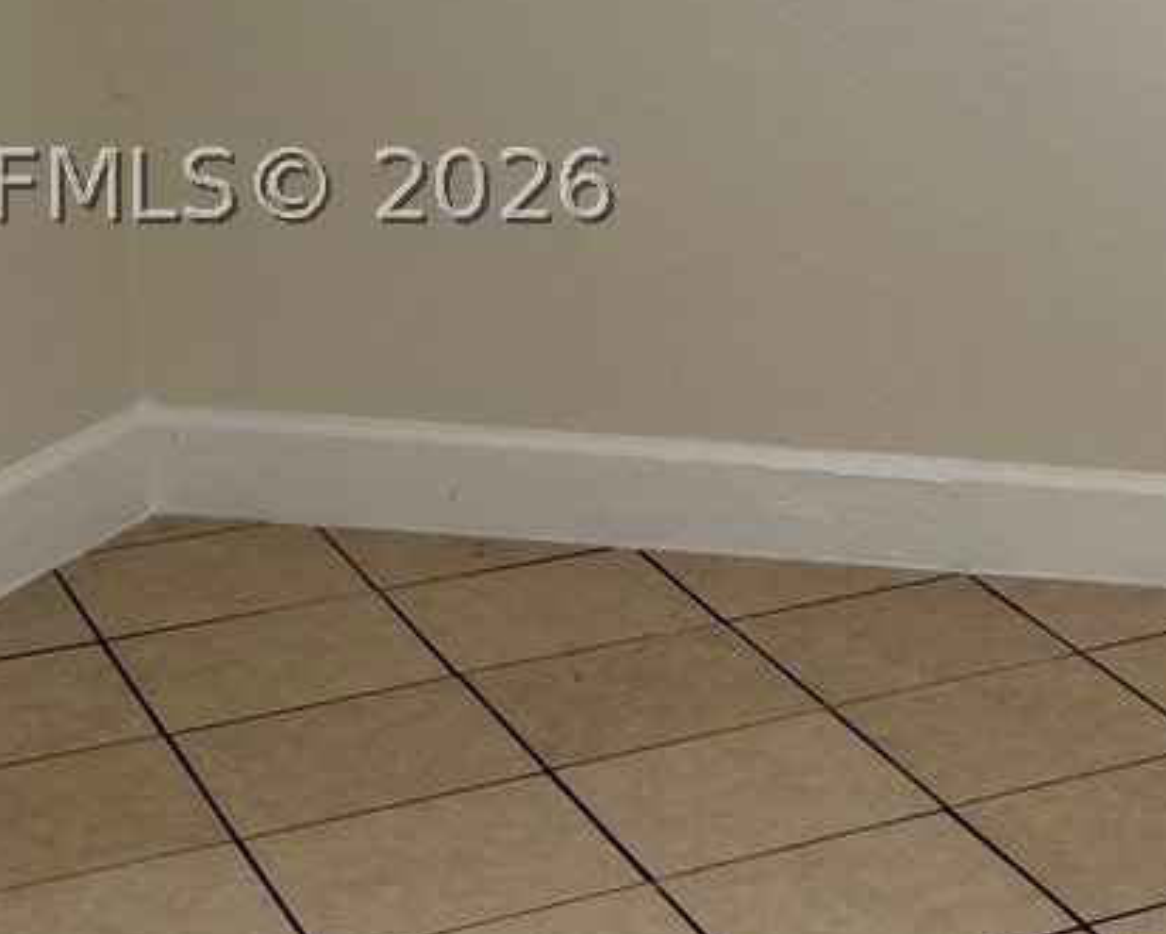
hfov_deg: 19.5
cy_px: 184
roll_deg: -1.9
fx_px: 3142
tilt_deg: -12.3
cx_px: 1480
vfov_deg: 16.8
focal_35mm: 91
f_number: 1.78
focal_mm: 6.76
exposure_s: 1/121
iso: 80
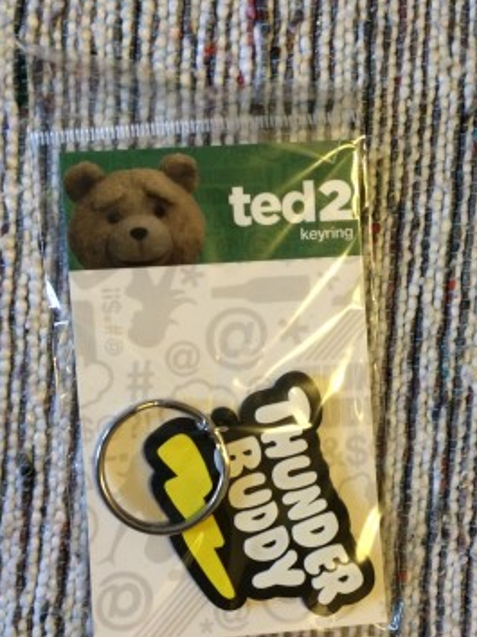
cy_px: 346
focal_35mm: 35
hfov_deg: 40.6
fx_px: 644
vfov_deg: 52.6
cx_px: 272
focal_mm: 4.15
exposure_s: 1/33
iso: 320
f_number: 2.2
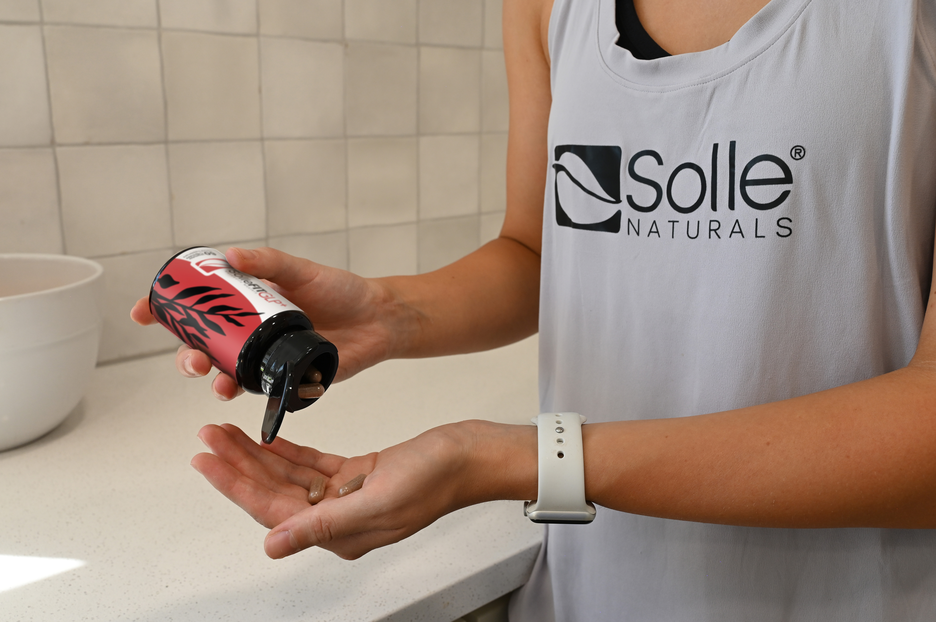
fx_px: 857
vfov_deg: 39.9
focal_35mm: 33
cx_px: 468
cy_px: 311
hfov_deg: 57.3
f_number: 10
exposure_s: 1/50
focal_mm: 33
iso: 640
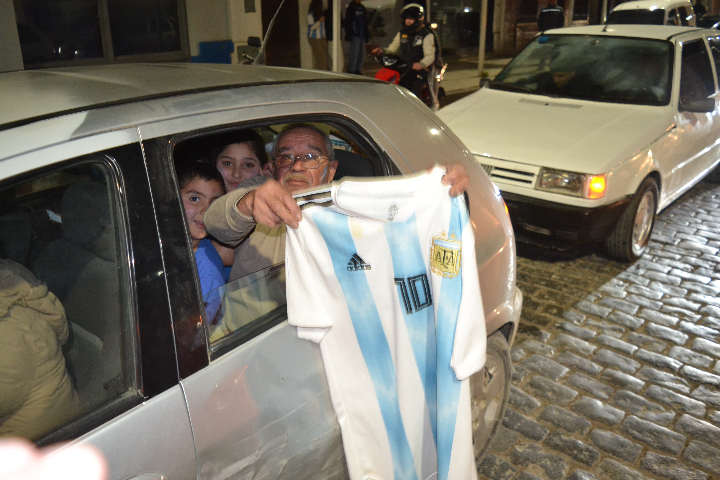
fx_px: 600
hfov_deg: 61.9
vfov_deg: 43.6
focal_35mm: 30
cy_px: 240
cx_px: 360
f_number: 3.8
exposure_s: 1/60
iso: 1600
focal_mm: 20
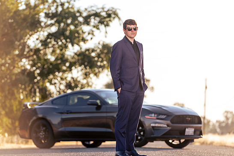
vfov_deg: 7.8
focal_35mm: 177
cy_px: 78
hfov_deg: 11.6
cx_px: 117
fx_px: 1151
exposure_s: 1/250
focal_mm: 160
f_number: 4
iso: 31
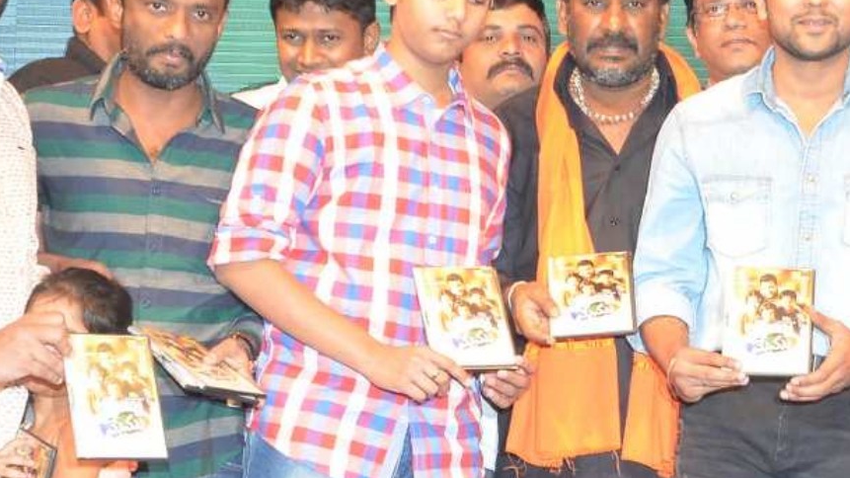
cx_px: 777
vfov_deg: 8.4
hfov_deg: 14.7
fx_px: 3254
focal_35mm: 144
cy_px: 386
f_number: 7.1
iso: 1600
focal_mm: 35
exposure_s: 1/125
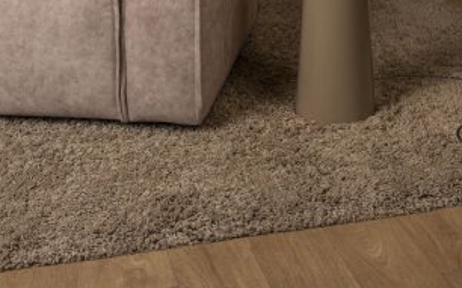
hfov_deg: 29.4
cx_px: 248
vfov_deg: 16.7
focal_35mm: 70
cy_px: -161
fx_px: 881
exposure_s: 1/13
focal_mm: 35
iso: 400
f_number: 13
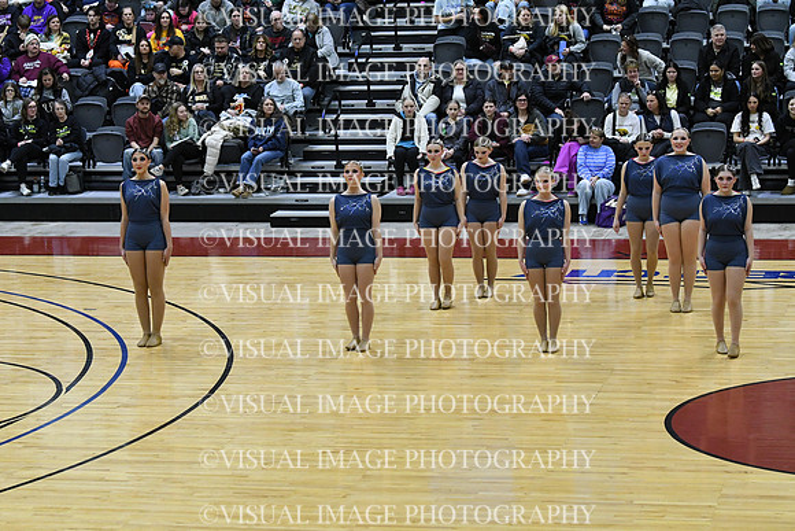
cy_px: 266
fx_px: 2319
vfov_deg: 13.0
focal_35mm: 105
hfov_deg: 19.5
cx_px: 398
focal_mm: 70
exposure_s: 1/400
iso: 4000
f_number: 4
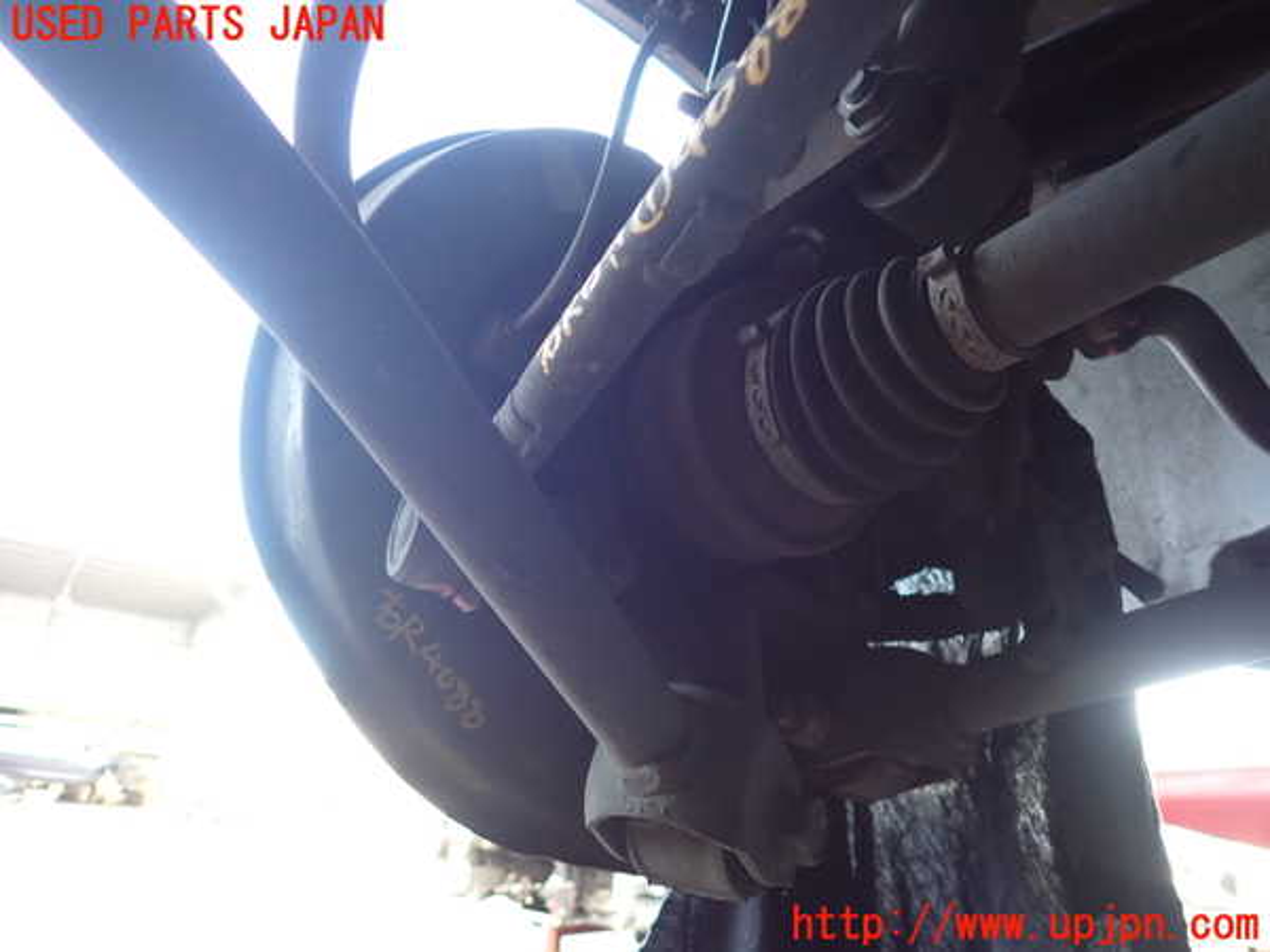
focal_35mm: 25
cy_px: 476
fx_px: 917
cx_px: 635
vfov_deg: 54.9
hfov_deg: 69.4
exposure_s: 1/40
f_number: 2
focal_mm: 4.5
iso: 200
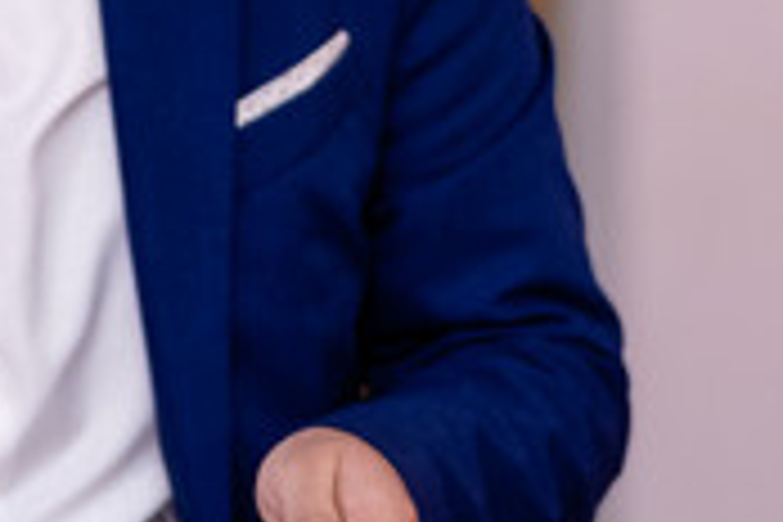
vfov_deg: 2.9
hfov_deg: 4.4
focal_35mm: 471
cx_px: 261
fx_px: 10243
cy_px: -214
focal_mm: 85
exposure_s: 1/200
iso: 800
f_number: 1.8
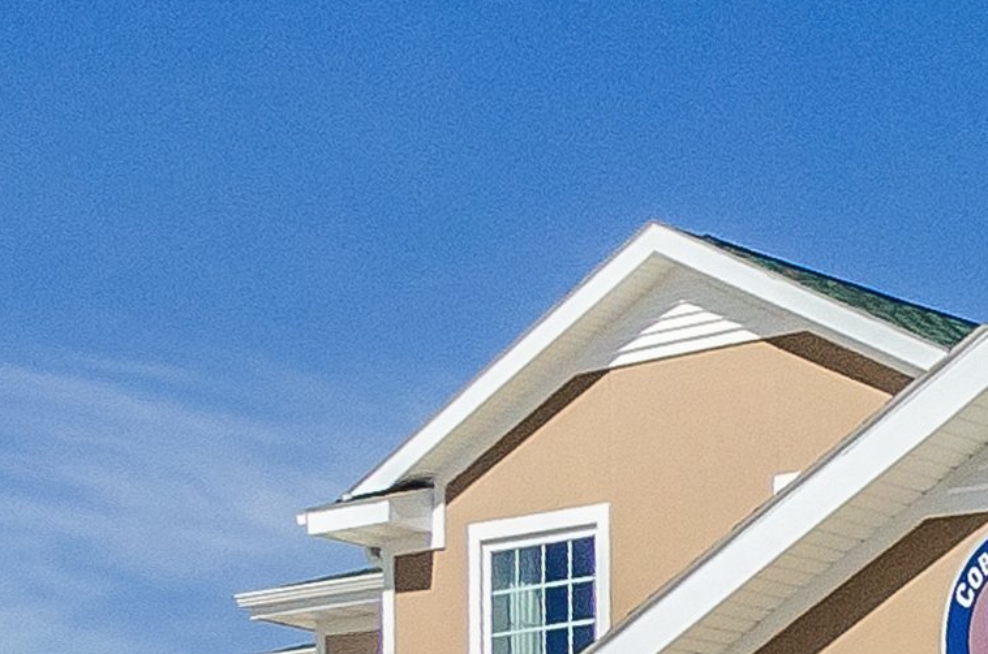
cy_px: 507
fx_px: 3204
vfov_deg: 11.6
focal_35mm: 117
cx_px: 2703
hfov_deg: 12.0
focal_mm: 12
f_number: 8
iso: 400
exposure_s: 1/1600
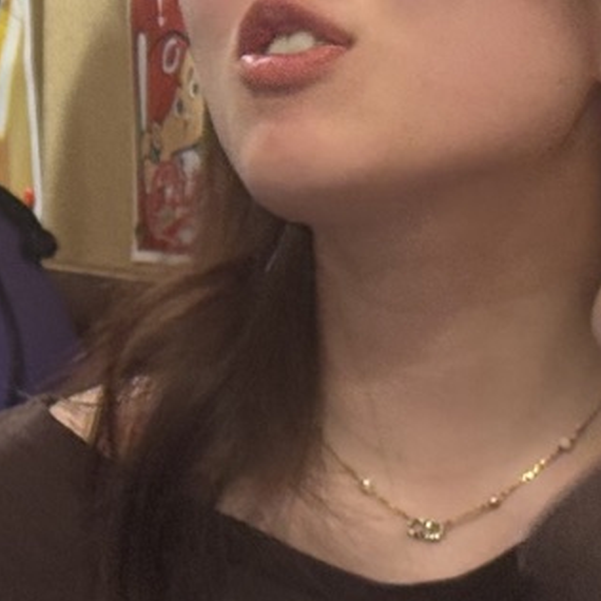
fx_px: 4223
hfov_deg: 7.9
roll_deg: +0.2
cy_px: 226
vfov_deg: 8.1
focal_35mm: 215
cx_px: -415
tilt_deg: +0.5
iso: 250
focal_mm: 6.76
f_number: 1.78
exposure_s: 1/60
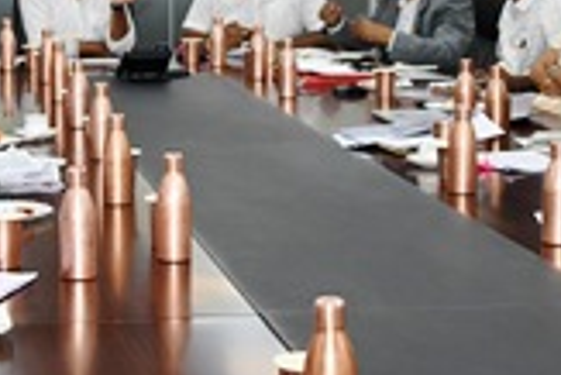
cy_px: 105
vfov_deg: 11.3
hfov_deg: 16.8
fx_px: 1887
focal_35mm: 121
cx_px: 151
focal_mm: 44
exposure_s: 1/160
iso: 1250
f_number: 5.6
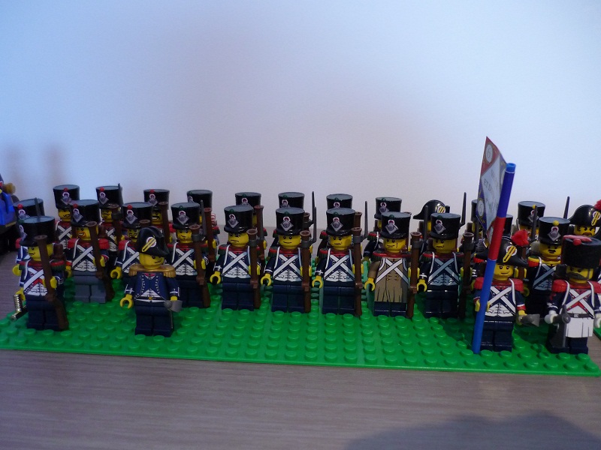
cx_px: 300
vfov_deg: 42.9
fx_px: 573
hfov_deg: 55.4
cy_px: 225
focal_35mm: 33
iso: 320
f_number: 2.8
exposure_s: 1/30
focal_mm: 5.5
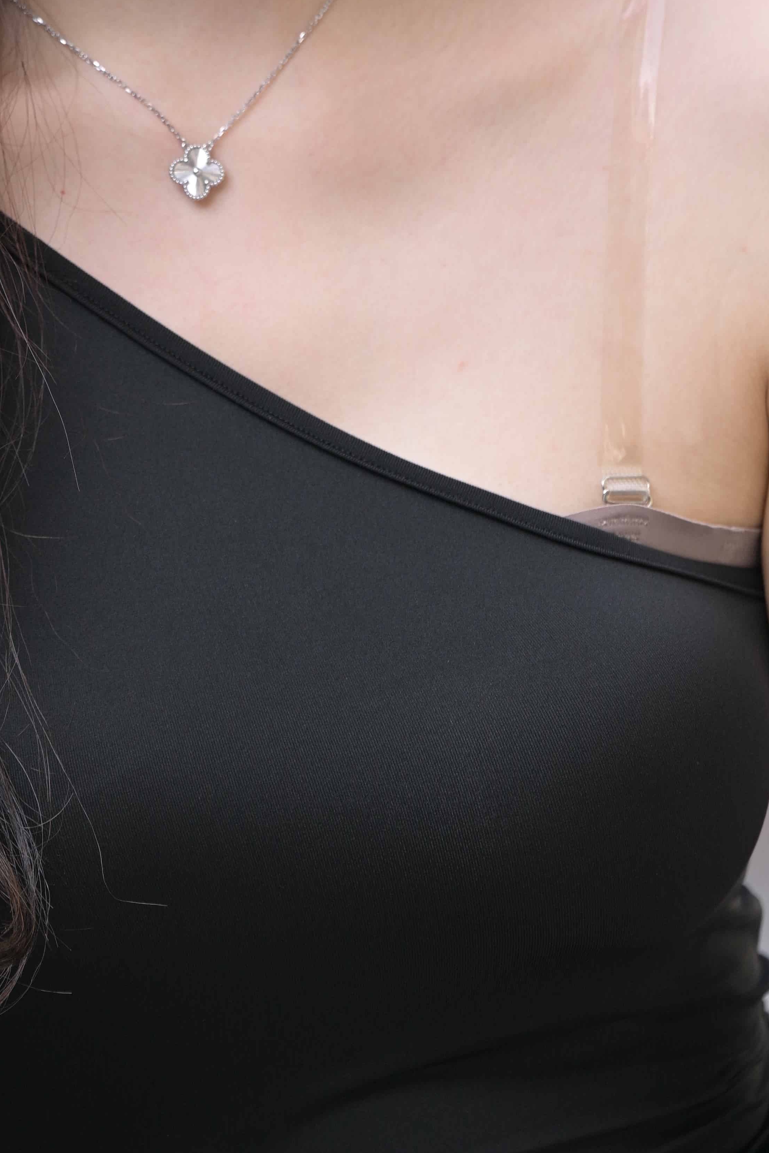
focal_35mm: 500
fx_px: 16016
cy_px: 249
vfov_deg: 4.1
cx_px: 234
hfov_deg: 2.8
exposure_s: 1/500
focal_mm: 200
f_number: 4
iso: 320
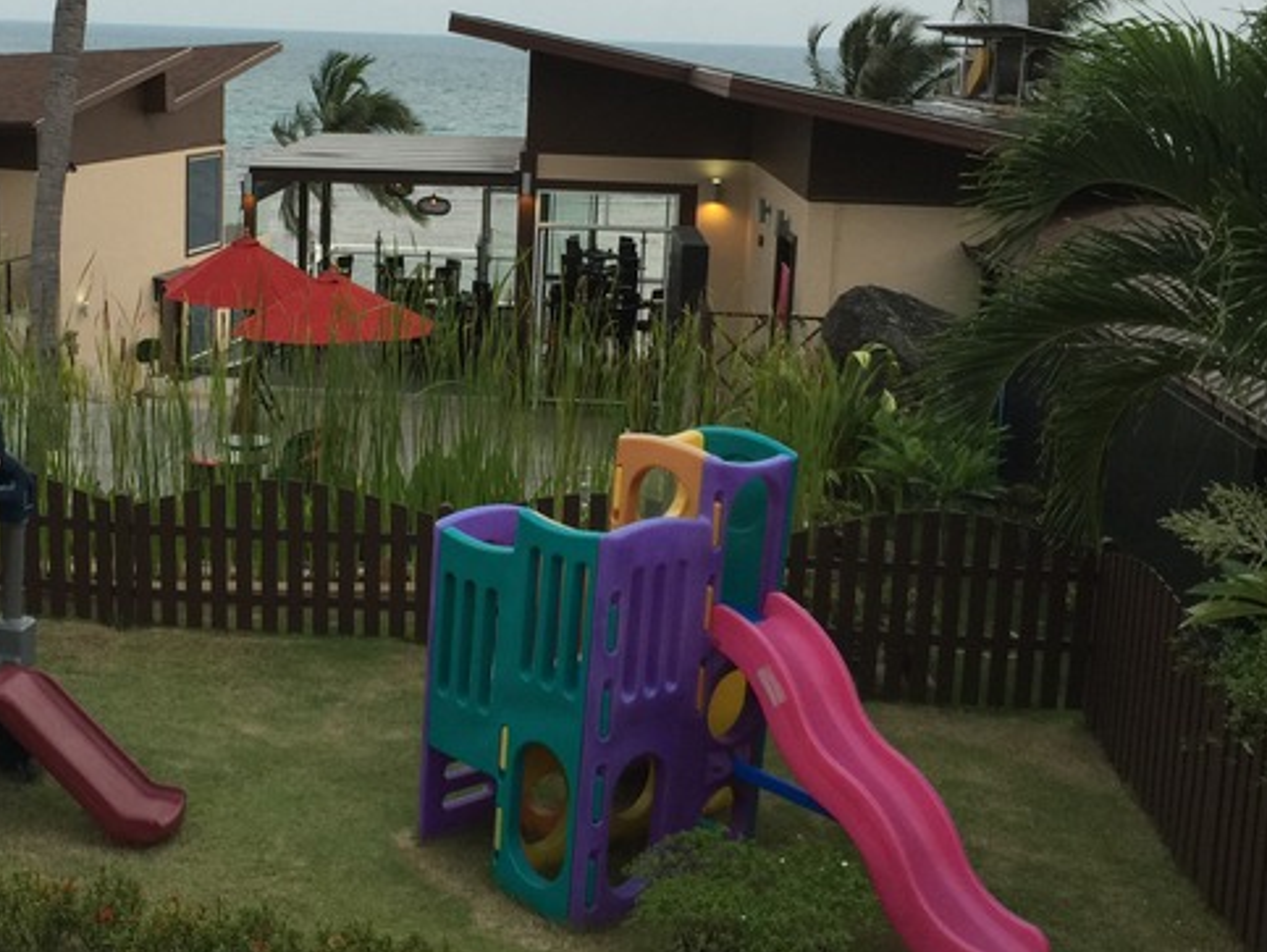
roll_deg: -2.2
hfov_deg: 39.2
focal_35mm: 48
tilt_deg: -10.9
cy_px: 378
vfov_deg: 30.2
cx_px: 441
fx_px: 1758
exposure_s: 1/33
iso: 32
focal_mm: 4.15
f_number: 2.2
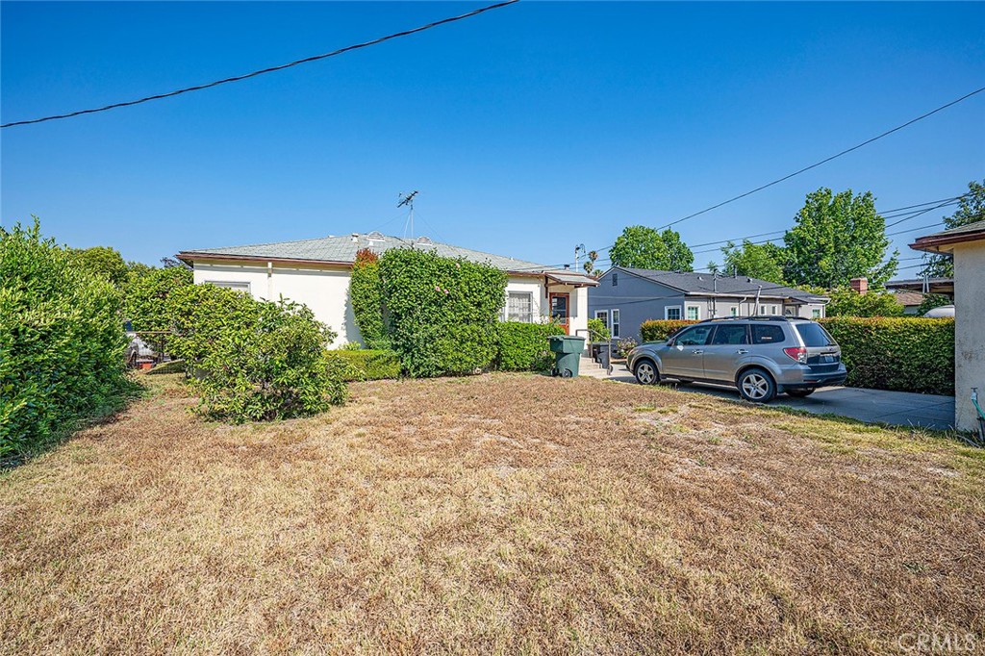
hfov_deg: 100.4
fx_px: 410
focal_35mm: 15
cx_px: 492
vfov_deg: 77.3
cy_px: 328
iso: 200
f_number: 5.6
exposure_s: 1/1000
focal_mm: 15
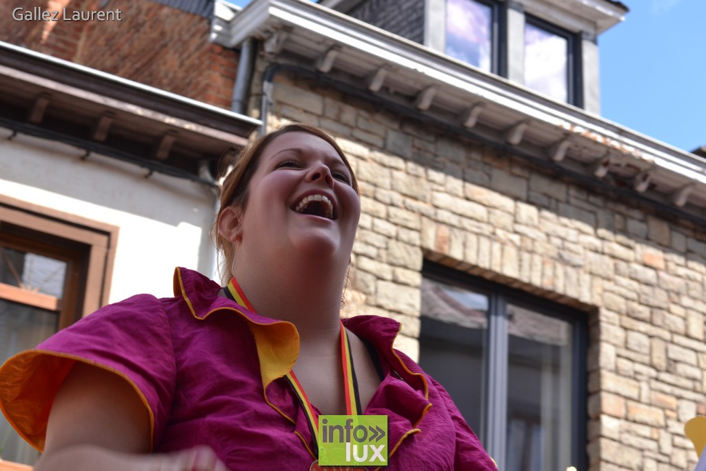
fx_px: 1471
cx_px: 353
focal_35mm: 75
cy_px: 236
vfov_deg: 18.2
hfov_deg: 27.0
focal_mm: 50
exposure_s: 1/200
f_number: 7.1
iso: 200
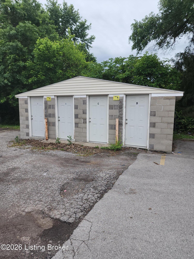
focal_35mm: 23
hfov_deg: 58.9
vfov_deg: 73.9
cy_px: 130
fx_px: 172
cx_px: 97
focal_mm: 6.4
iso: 12
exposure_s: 1/321
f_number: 1.8
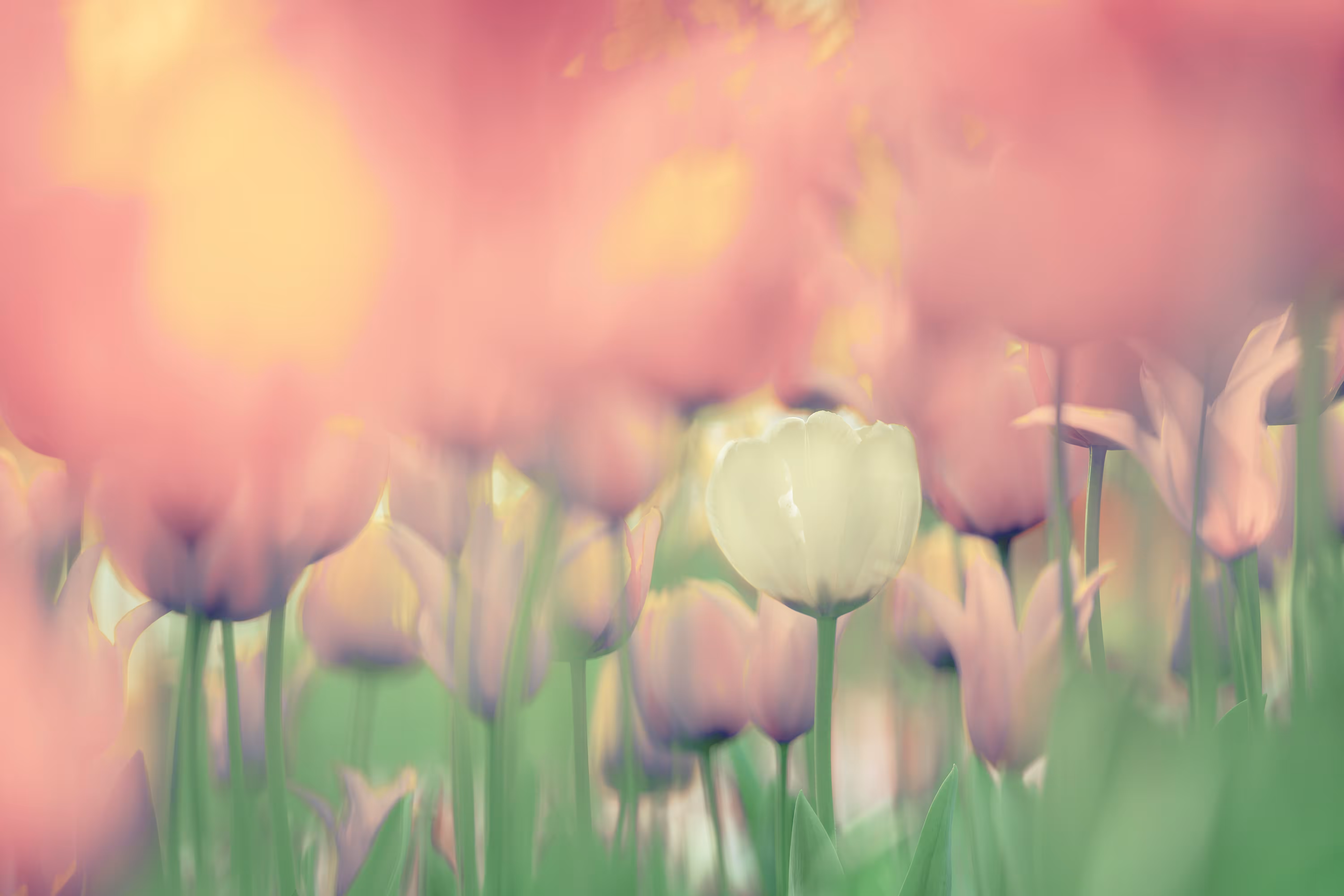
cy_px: 448
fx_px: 5040
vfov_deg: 10.2
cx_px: 672
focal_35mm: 135
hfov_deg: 15.2
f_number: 1.8
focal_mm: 135
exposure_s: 1/500
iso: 100
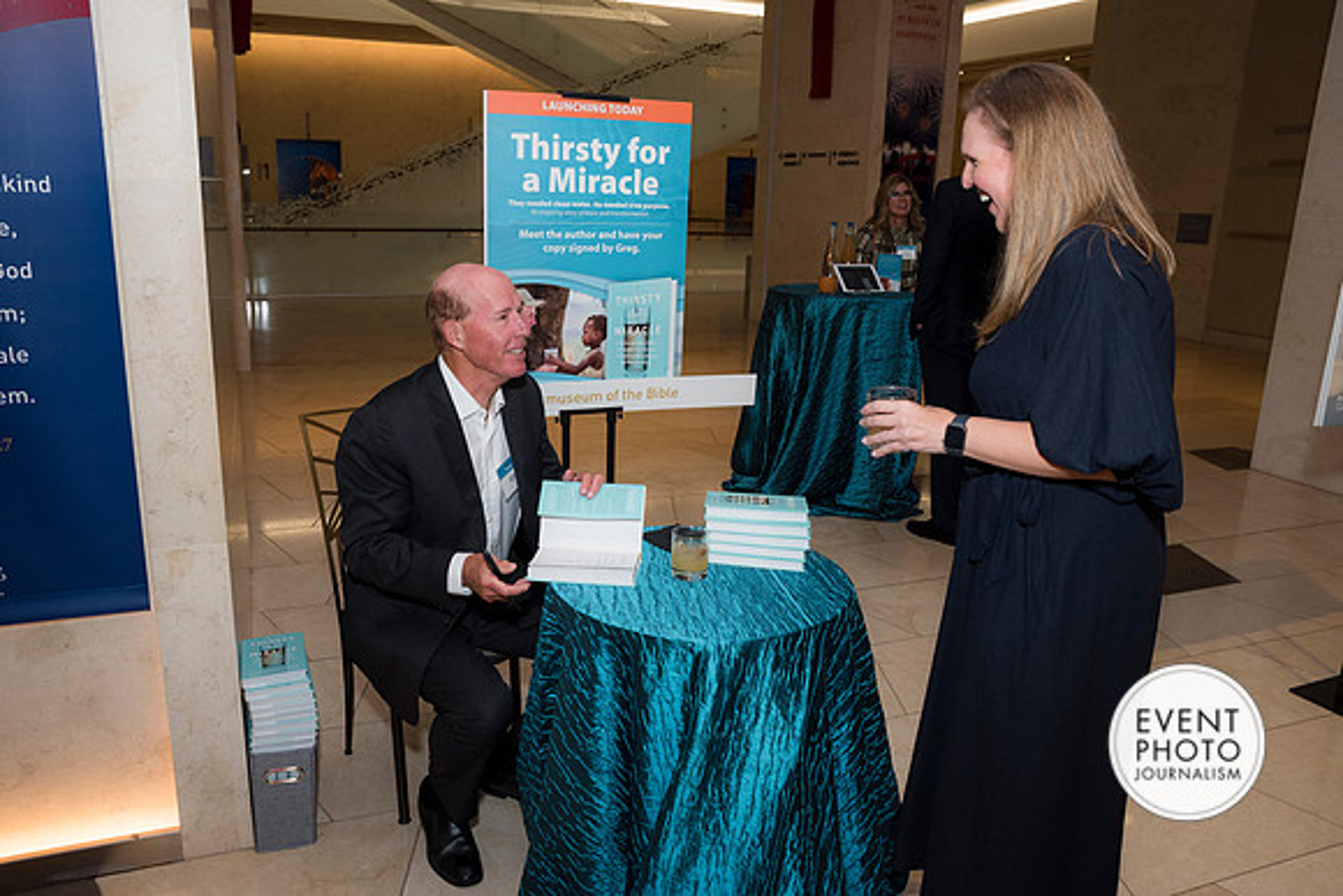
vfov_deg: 49.6
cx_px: 672
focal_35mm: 26
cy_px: 448
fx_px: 970
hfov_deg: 69.4
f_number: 5.6
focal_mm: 26
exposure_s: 1/125
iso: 800
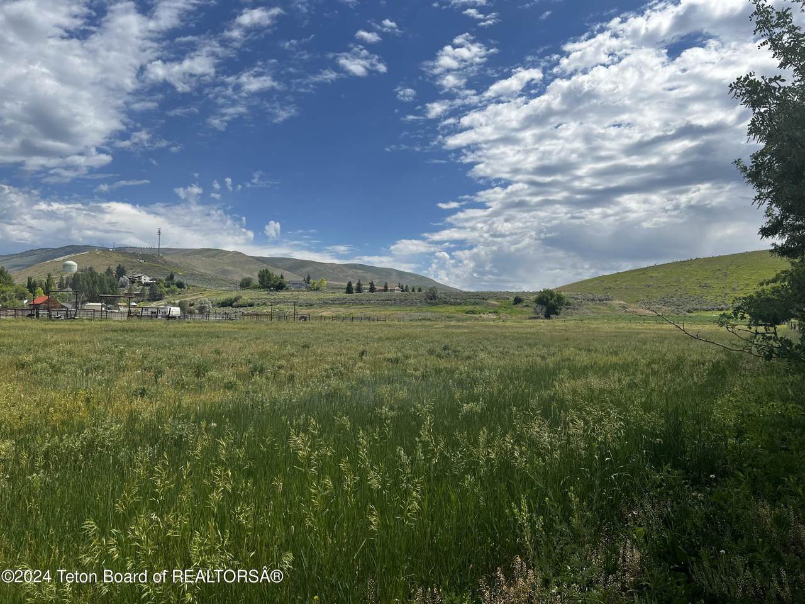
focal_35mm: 26
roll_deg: -1.0
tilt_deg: +0.6
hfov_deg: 67.3
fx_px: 605
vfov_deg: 53.1
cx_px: 402
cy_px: 302
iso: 50
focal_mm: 5.7
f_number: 1.5
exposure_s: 1/7463
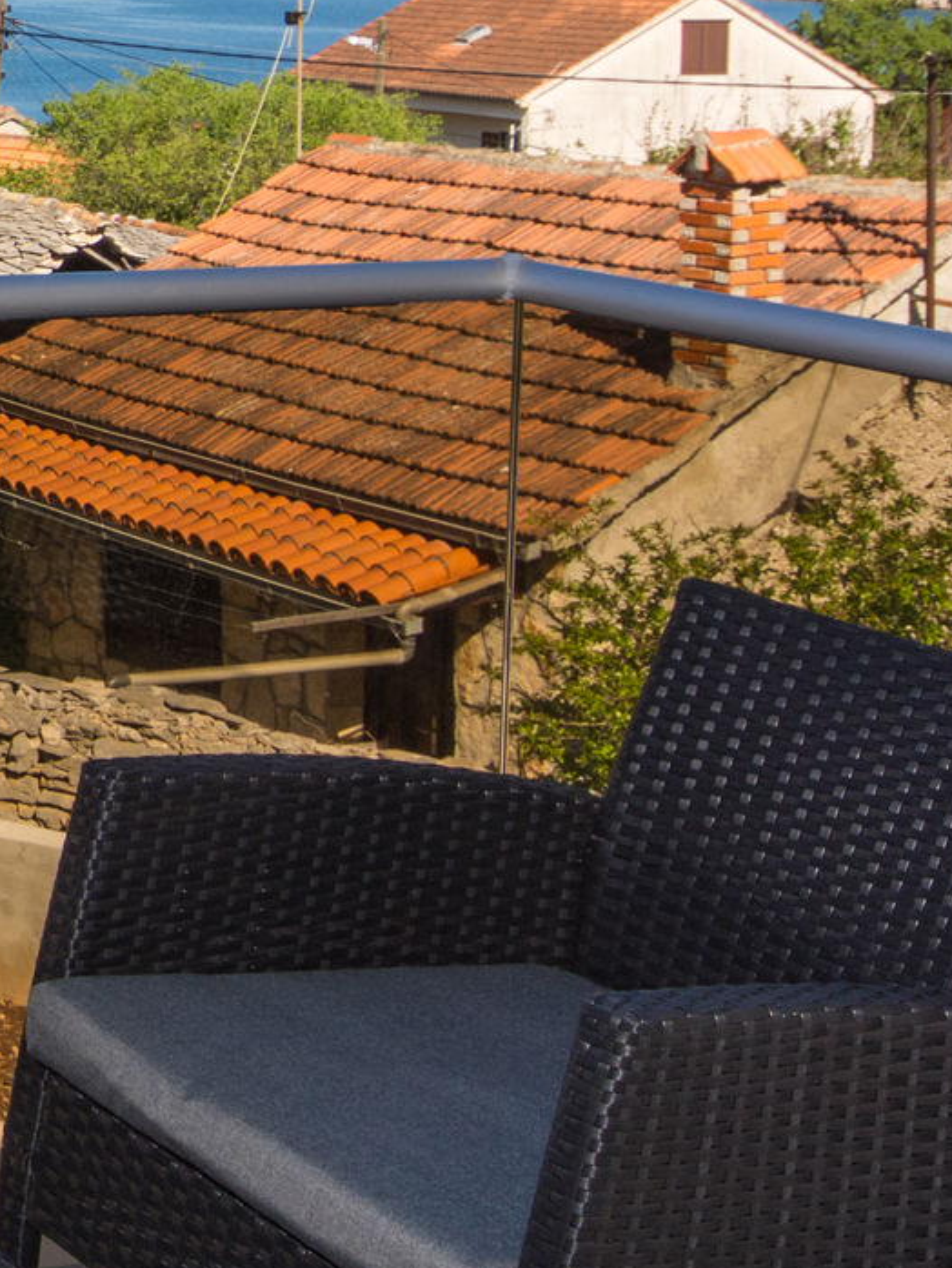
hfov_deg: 15.2
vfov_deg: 23.3
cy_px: 70
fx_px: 2968
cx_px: -874
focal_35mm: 81
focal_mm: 14
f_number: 10
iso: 100
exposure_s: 1/250
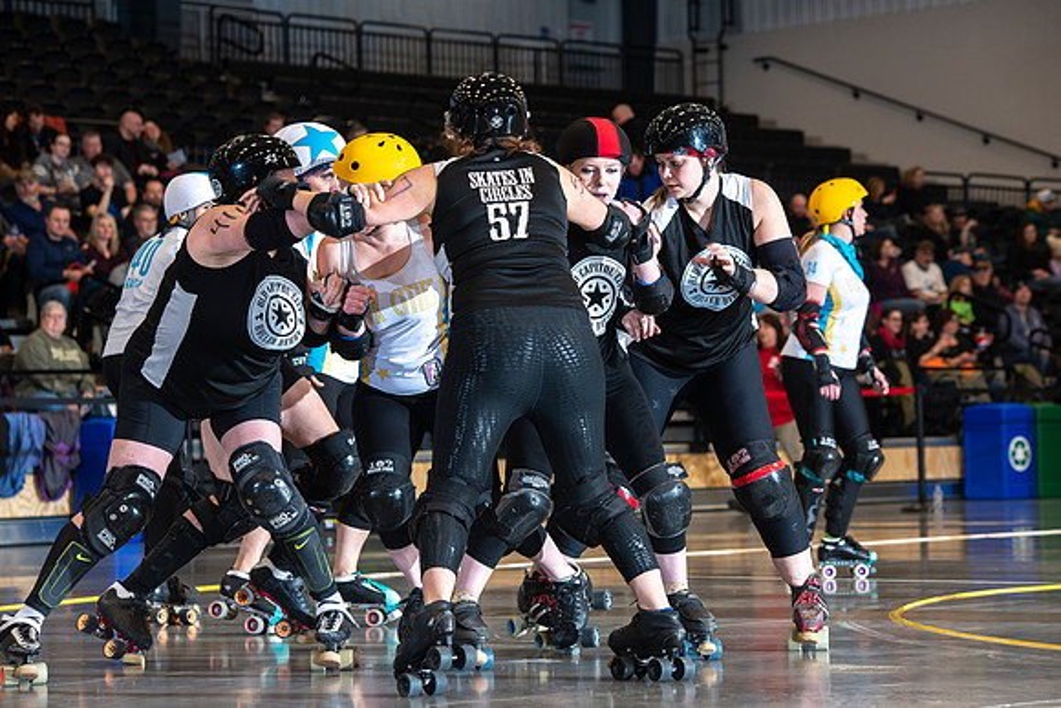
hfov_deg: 16.8
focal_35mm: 122
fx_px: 3596
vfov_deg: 11.2
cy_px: 354
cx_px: 530
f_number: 5.6
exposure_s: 1/160
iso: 500
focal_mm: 122
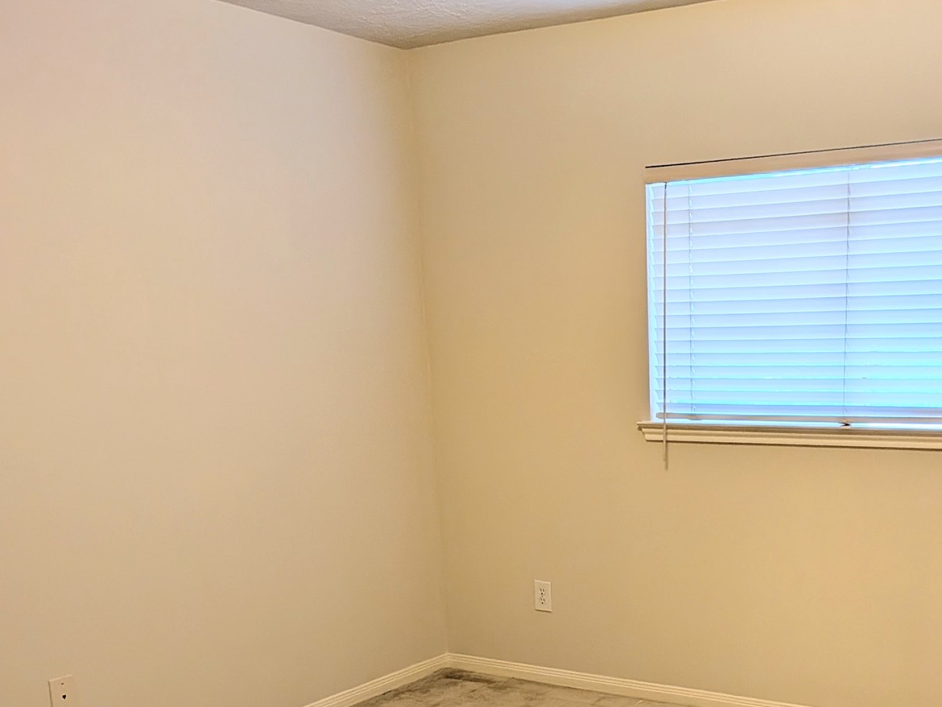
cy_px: 595
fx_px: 1143
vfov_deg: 33.1
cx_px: 653
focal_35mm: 42
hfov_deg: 43.9
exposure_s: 1/120
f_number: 1.7
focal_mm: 4.53
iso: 201
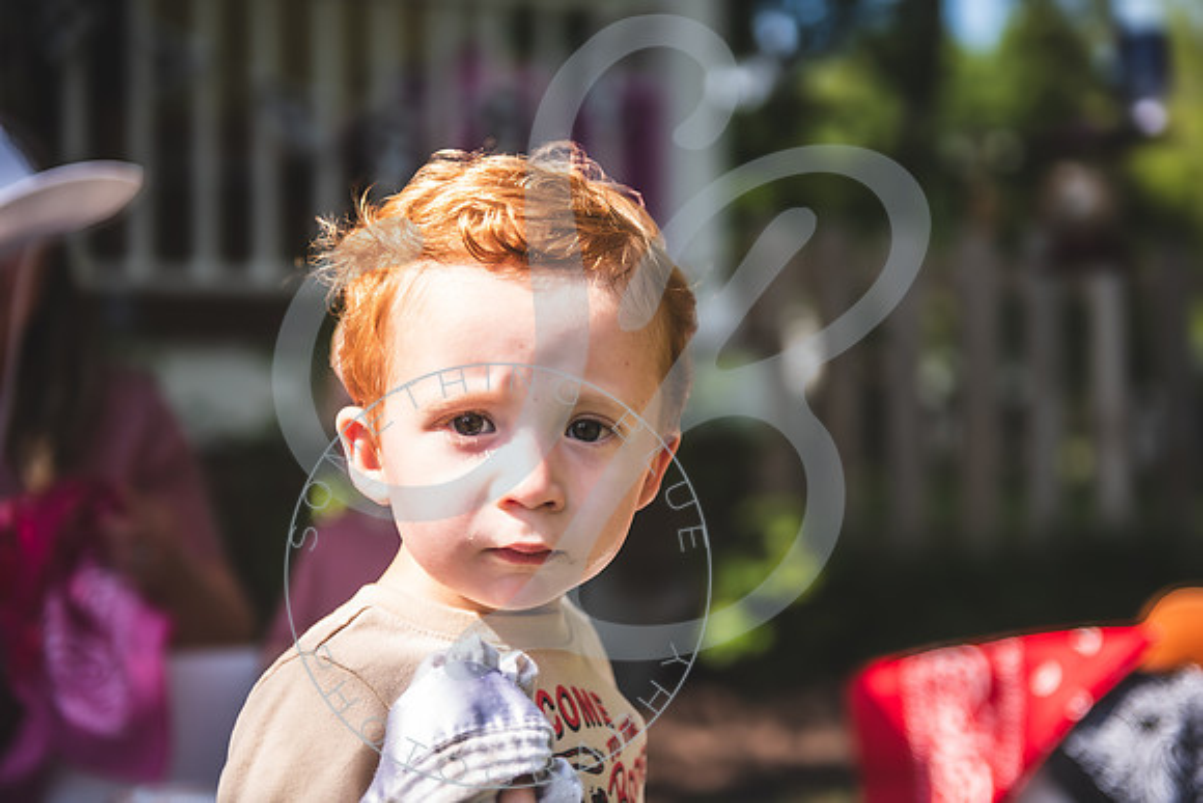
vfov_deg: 23.4
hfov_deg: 34.5
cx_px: 602
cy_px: 402
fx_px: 1939
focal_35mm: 58
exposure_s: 1/1600
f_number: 2.8
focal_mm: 58
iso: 200
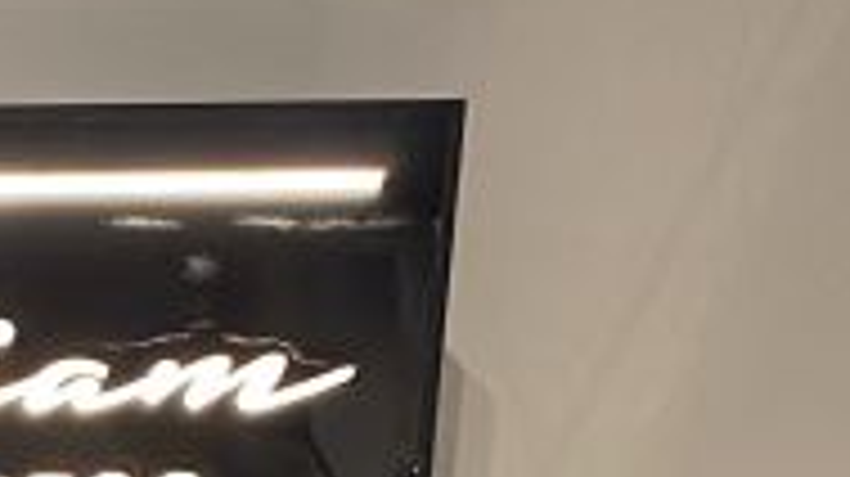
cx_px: -1012
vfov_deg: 6.7
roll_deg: +1.6
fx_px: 3581
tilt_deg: -16.6
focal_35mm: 159
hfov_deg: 11.7
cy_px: 1582
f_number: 1.8
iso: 100
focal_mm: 4.25
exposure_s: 1/50
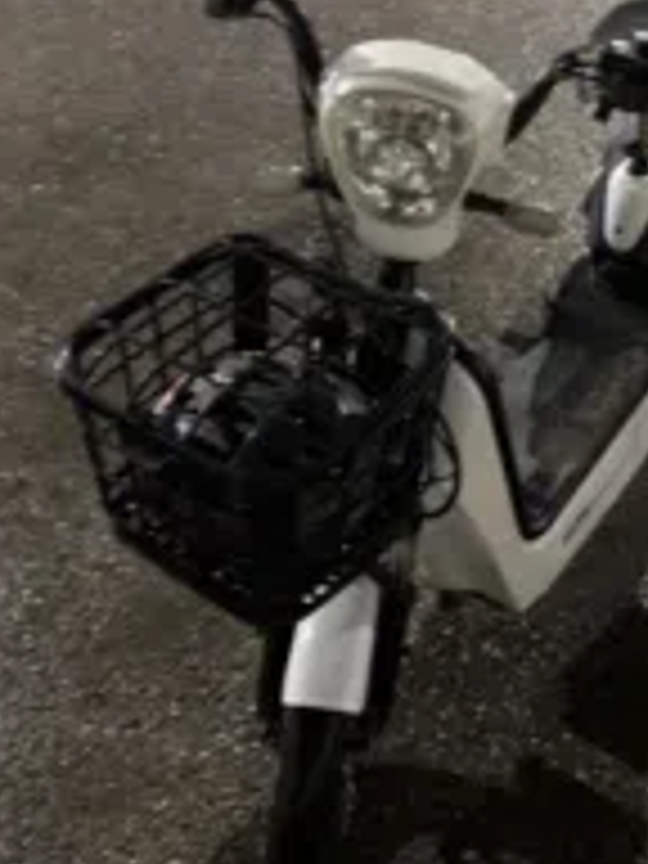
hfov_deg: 28.0
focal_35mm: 50
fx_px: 1248
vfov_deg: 37.6
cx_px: 585
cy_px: 266
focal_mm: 6.76
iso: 800
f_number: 1.78
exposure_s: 1/25
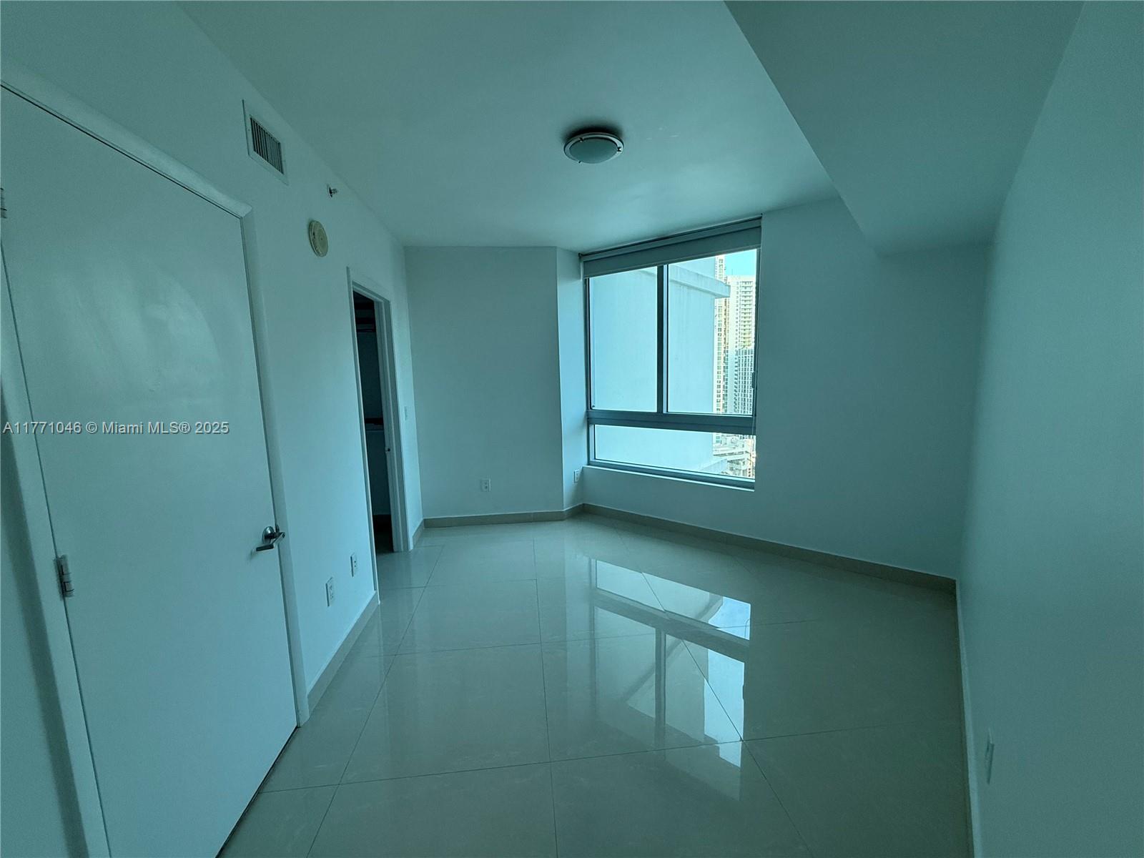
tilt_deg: -6.2
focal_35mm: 14
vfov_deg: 85.7
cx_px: 572
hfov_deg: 102.1
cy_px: 429
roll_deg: +1.4
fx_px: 463
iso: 125
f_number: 2.2
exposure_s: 1/120
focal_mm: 2.22
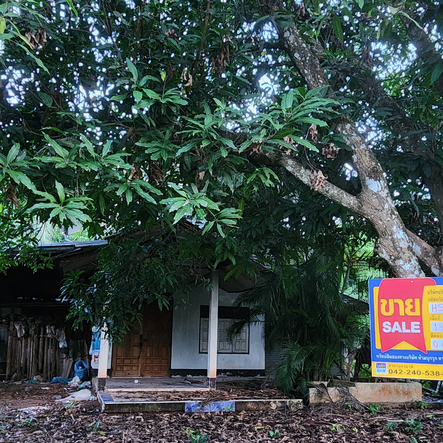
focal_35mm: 30
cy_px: 246
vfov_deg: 53.9
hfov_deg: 54.0
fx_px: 434
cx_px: 232
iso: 640
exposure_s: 1/24
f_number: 2.2
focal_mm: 2.2
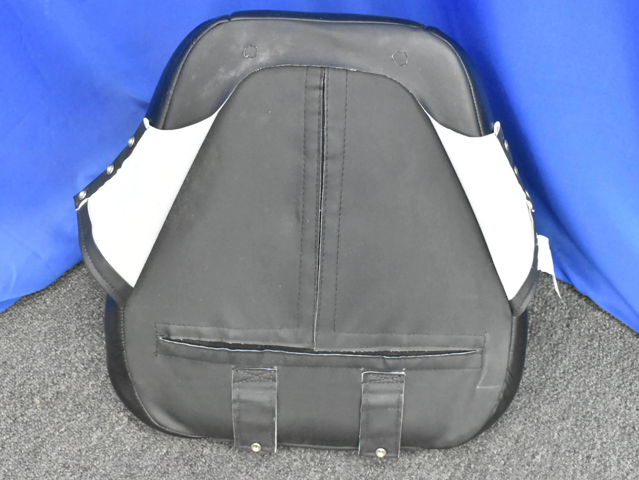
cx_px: 323
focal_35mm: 45
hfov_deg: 42.5
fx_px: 823
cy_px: 239
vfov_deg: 32.5
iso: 10000
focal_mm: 27
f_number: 8
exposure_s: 1/40
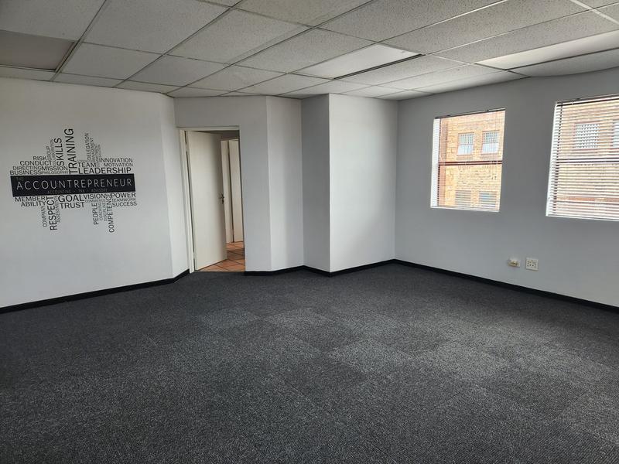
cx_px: 310
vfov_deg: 58.9
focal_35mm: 23
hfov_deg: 73.9
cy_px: 232
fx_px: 411
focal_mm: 5.4
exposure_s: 1/180
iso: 100
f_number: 1.8
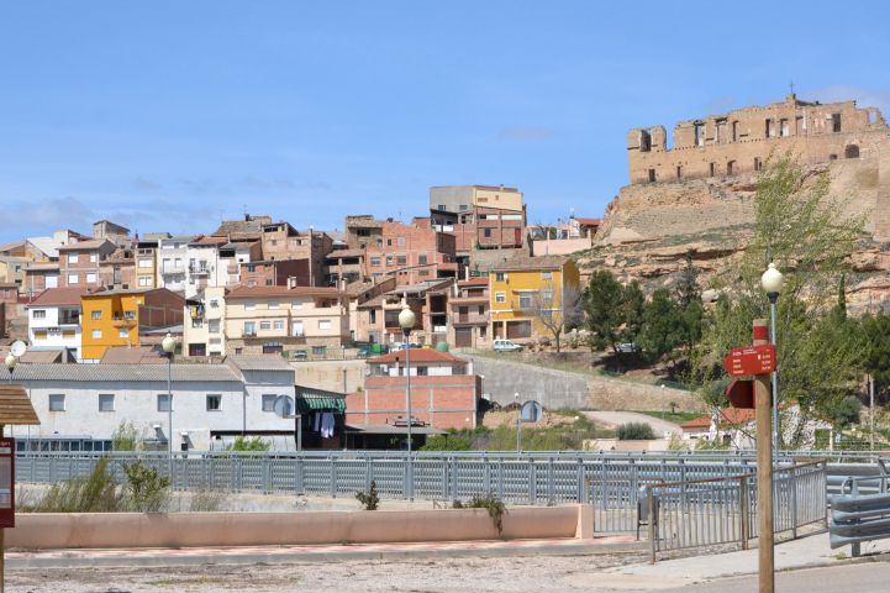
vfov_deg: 14.9
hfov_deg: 22.3
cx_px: 406
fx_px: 2262
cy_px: 295
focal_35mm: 92
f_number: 9
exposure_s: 1/4000
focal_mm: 55
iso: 1600
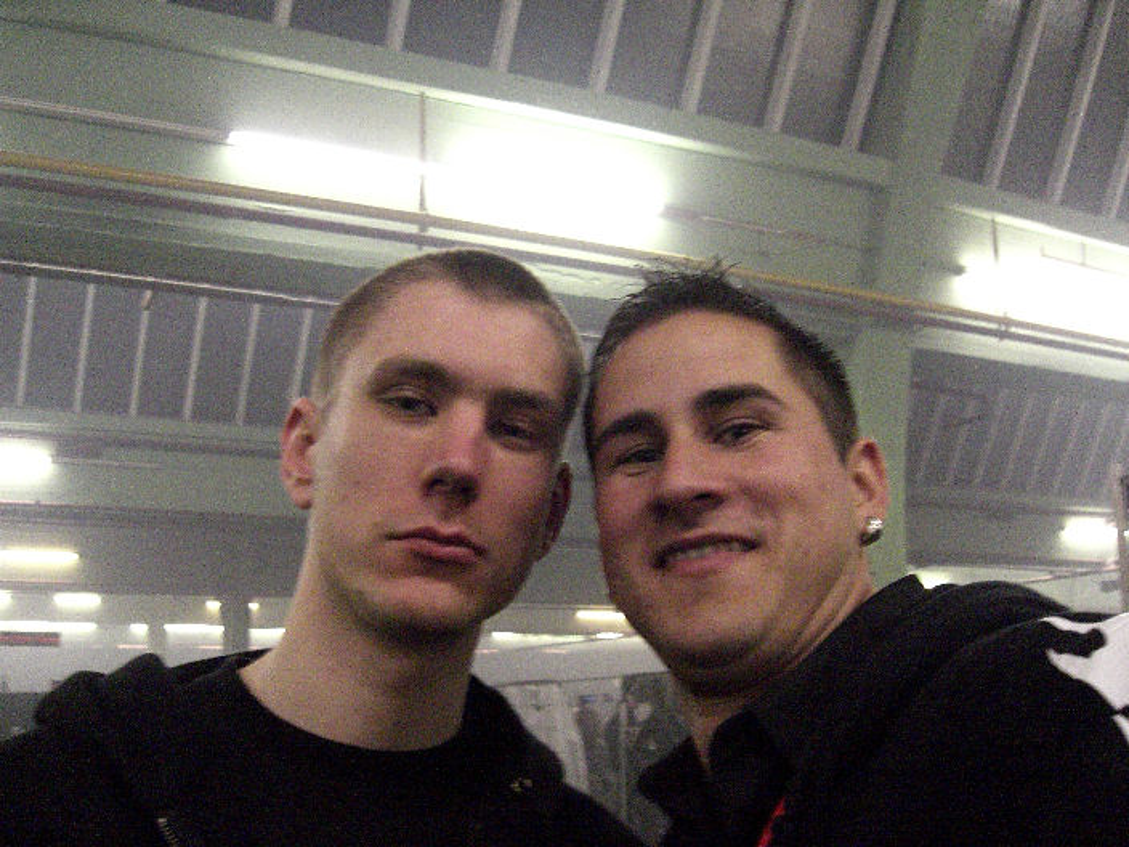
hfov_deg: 49.0
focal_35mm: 38
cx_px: 564
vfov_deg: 37.7
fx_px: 1239
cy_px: 424
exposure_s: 1/40
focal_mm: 6.3
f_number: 3.1
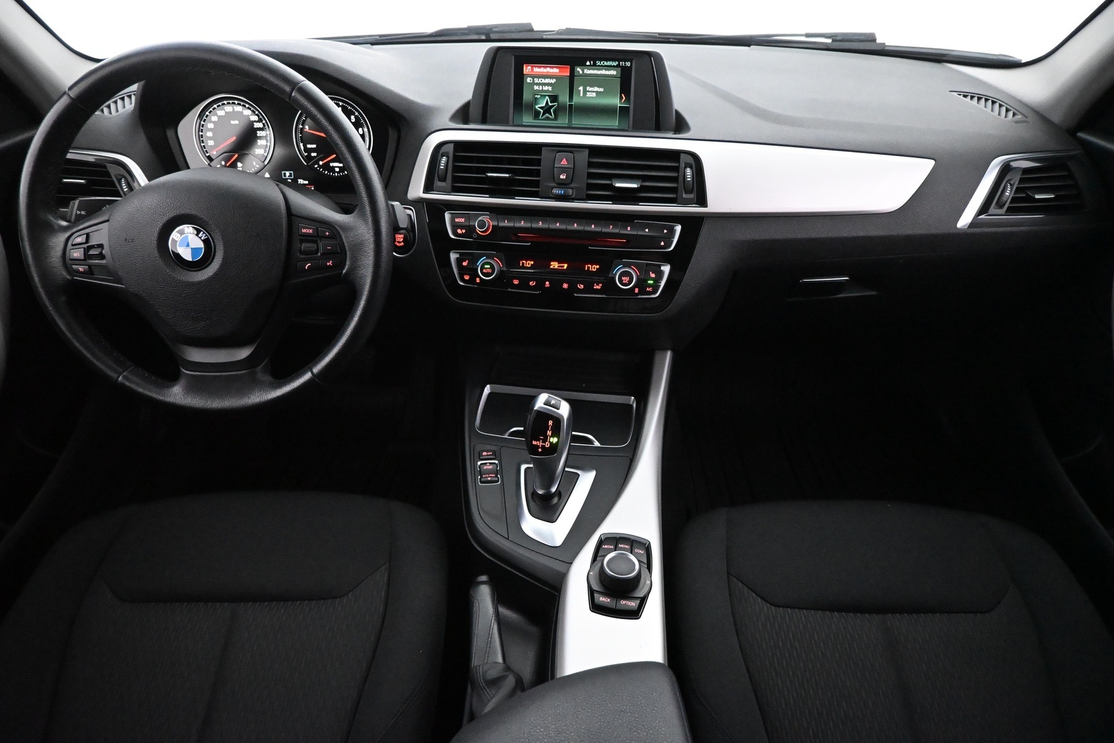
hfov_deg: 73.7
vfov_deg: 53.1
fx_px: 743
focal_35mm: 24
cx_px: 557
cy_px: 372
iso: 9000
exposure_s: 1/60
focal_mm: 16
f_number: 3.5
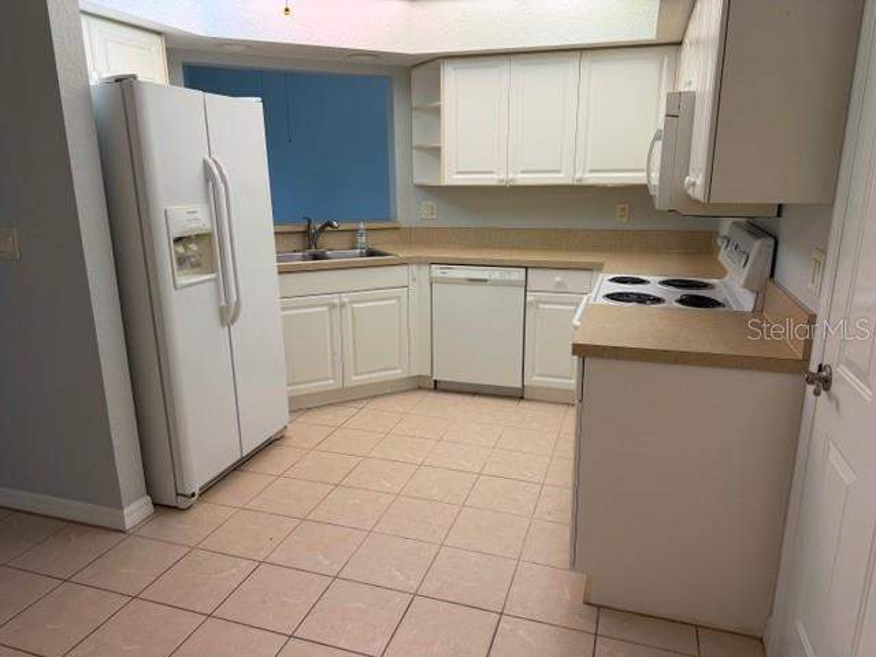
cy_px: 328
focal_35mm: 24
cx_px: 438
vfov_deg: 56.8
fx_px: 607
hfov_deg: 71.6
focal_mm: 6.76
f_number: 1.78
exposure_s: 1/120
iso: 100
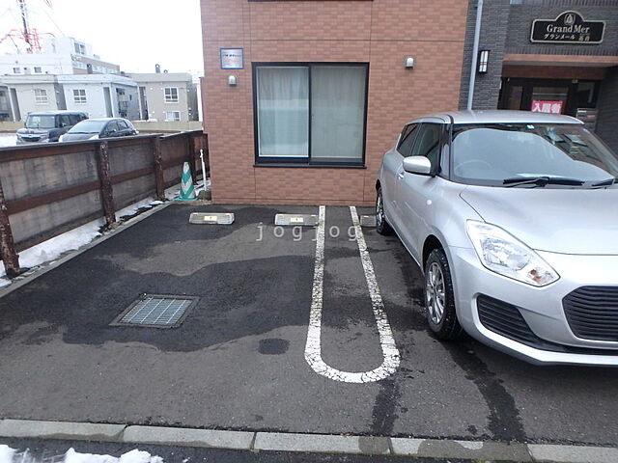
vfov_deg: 63.4
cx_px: 309
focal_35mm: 21
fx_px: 375
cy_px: 232
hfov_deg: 79.0
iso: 320
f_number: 3.5
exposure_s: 1/250
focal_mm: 3.7
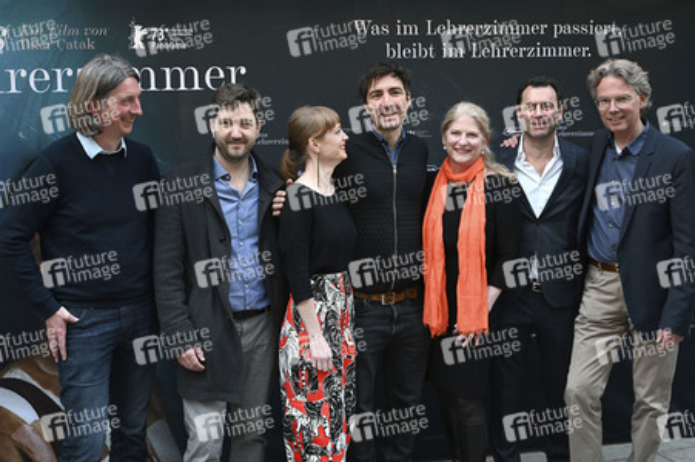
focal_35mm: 44
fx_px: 849
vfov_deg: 30.5
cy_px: 231
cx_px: 348
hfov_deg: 44.5
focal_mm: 44
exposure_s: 1/100
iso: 500
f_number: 2.8
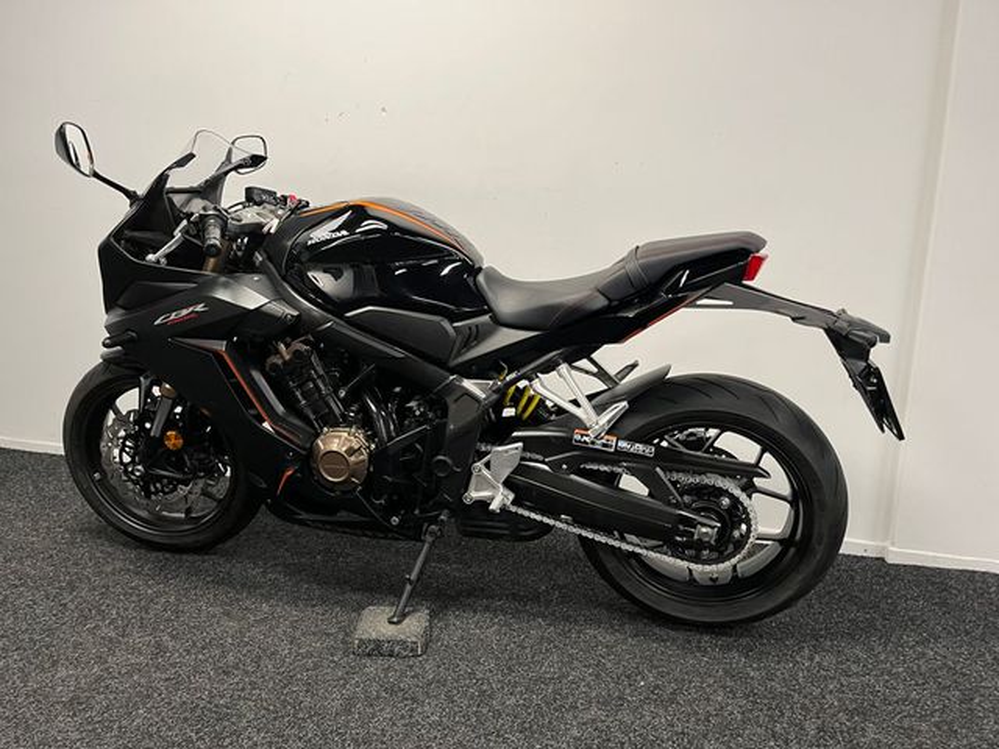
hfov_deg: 67.3
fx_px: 750
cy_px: 374
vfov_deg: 53.1
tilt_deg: -10.2
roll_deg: -0.7
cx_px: 500
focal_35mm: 26
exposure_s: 1/50
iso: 100
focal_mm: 5.1
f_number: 1.6
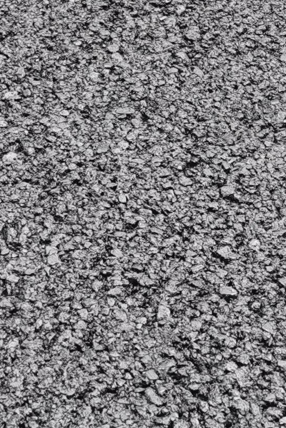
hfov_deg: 11.1
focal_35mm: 124
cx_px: 172
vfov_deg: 15.3
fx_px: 1477
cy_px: -211
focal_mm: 5.58
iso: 50
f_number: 1.8
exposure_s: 1/279
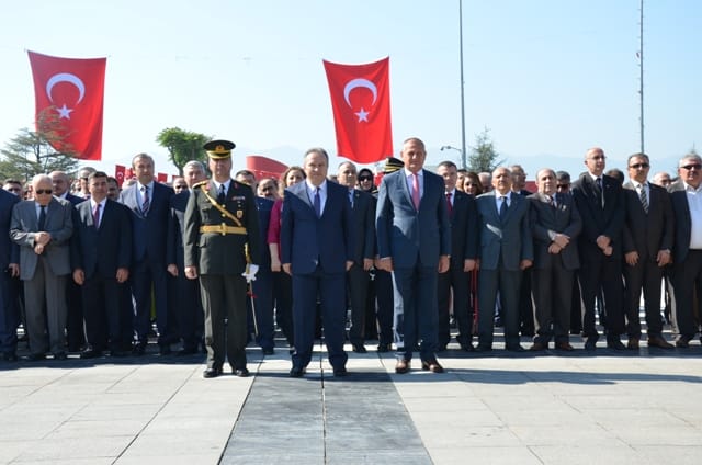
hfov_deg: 39.0
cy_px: 232
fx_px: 993
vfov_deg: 26.4
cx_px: 351
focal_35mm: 51
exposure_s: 1/250
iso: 200
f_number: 8
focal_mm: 34
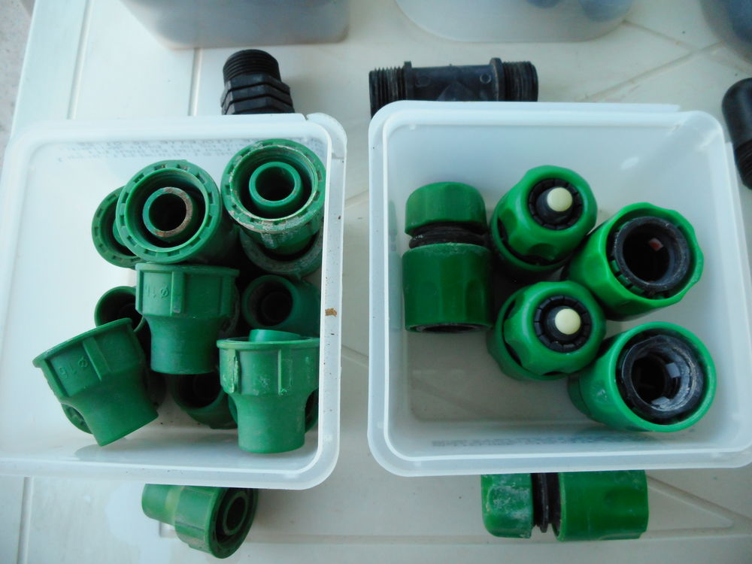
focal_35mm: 29
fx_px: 630
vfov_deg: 48.2
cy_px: 282
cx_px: 376
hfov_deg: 61.7
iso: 220
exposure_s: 1/30
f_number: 4
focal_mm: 5.2
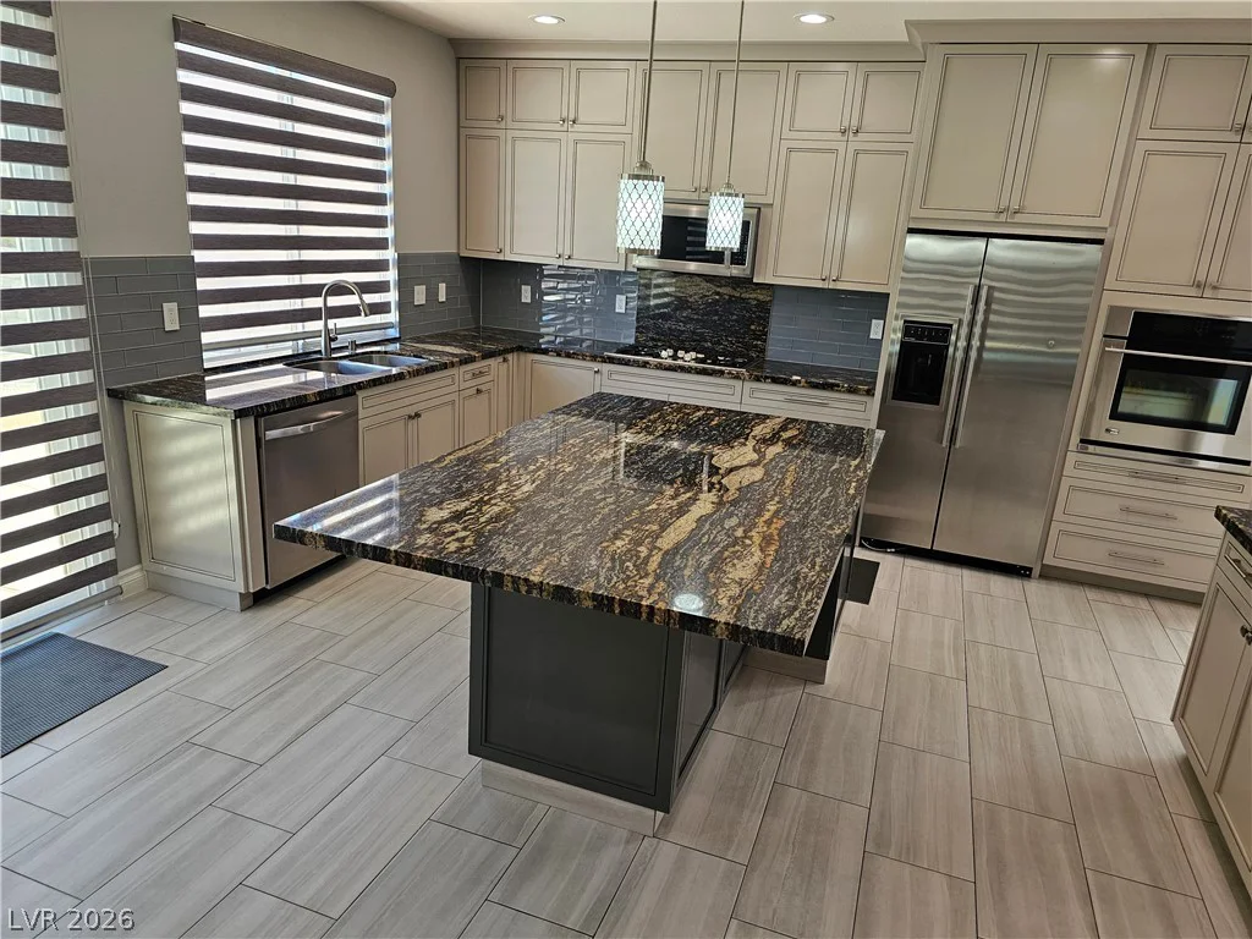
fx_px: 832
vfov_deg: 58.9
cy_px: 470
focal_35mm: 23
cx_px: 626
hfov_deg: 73.9
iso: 100
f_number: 1.7
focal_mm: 6.3
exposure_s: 1/120
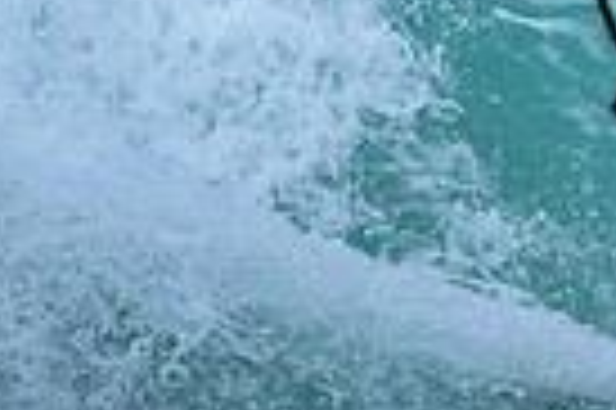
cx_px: 1059
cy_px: -158
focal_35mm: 4652
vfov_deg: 0.3
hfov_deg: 0.4
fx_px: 79505
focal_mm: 800
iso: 320
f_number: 6.3
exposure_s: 1/2500
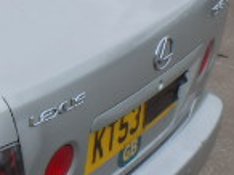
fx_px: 830
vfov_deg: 11.9
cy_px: 165
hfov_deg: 13.4
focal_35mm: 123
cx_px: -258
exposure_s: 1/160
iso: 125
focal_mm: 5
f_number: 3.9
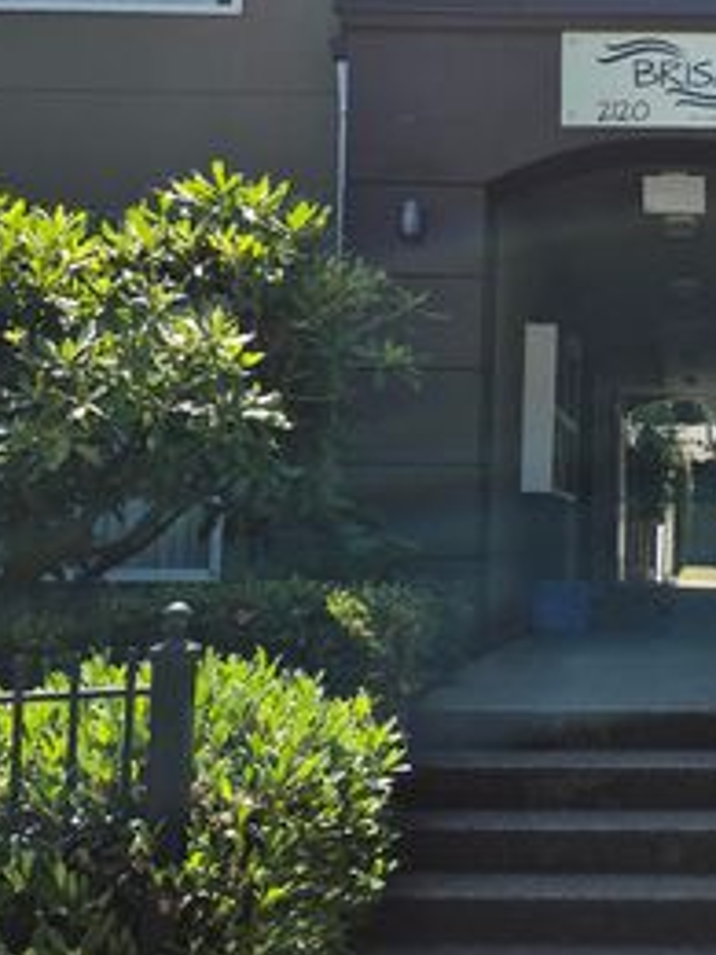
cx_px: 716
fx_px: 1627
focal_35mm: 59
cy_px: 395
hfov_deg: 23.8
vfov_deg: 32.6
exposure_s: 1/966
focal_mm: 5.4
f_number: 1.8
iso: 25
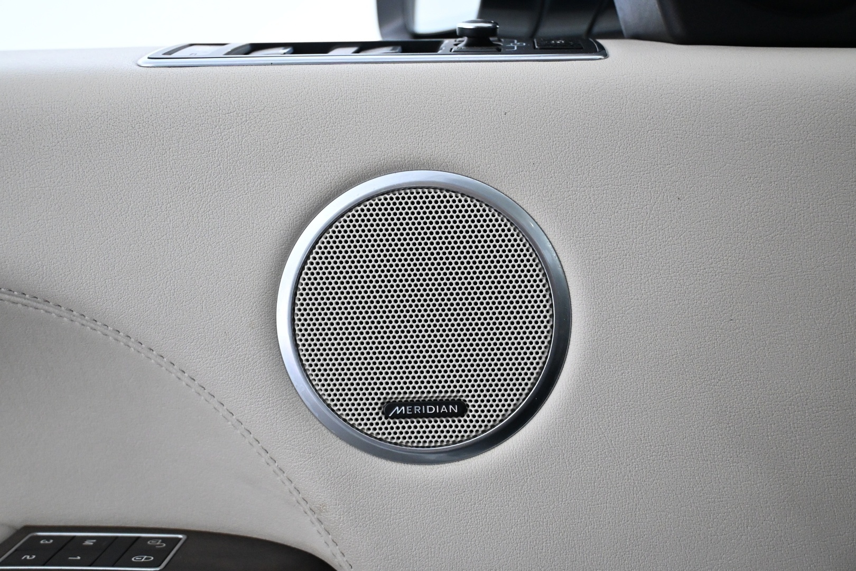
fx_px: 1088
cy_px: 286
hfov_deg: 43.0
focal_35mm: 46
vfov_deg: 29.4
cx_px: 428
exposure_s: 1/60
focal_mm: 30.5
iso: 3600
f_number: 4.8
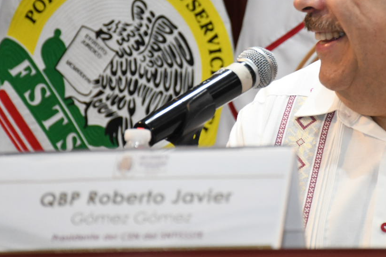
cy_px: 22
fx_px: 2873
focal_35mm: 268
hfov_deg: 7.7
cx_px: 290
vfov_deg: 5.1
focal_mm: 90
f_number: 6.3
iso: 2000
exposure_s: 1/100
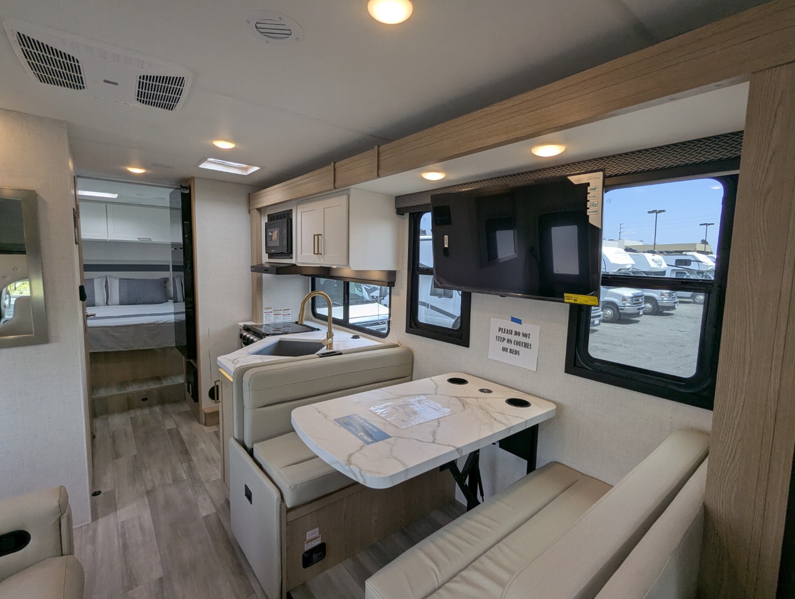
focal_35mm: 16
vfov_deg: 78.2
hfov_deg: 94.4
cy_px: 300
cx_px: 398
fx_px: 368
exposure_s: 1/289
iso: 53
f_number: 2.2
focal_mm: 2.35
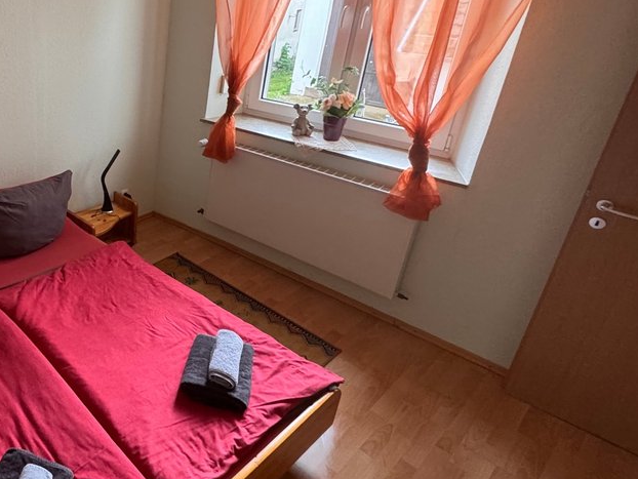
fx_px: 498
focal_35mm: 27
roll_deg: -0.9
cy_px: 162
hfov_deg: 56.8
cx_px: 70
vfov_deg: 50.5
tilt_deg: -21.4
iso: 500
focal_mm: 2.22
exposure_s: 1/60
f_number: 2.2
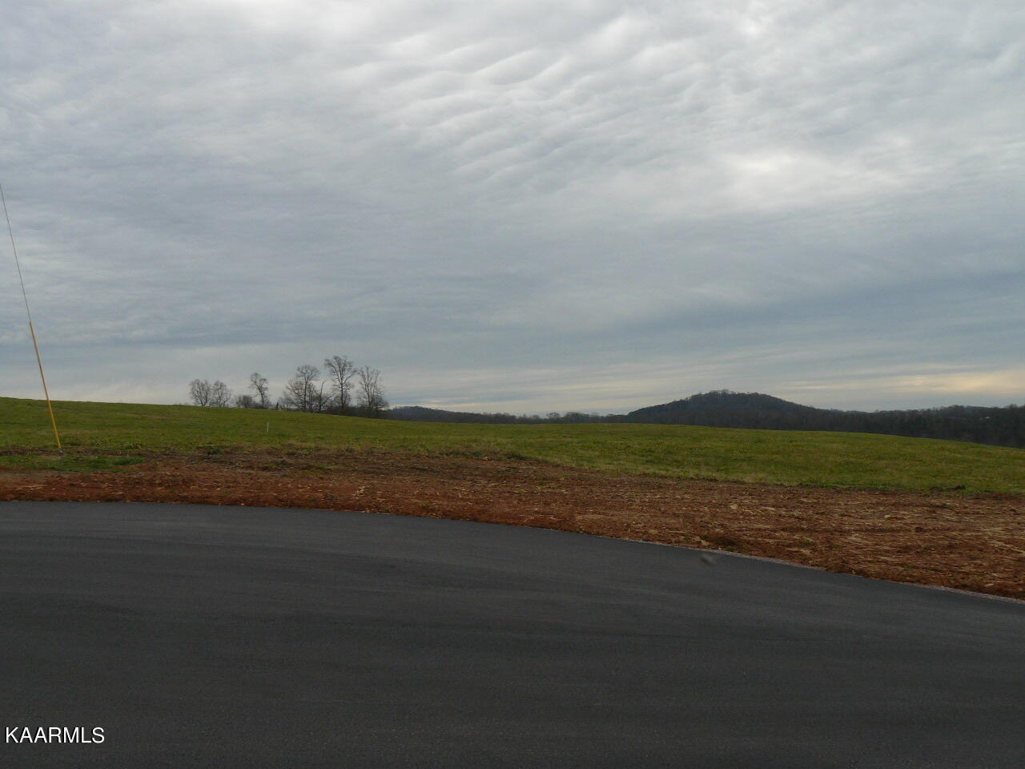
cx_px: 512
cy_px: 384
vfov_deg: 39.7
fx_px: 1066
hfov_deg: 51.4
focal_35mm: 36
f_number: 5.6
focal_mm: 6
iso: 100
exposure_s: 1/320
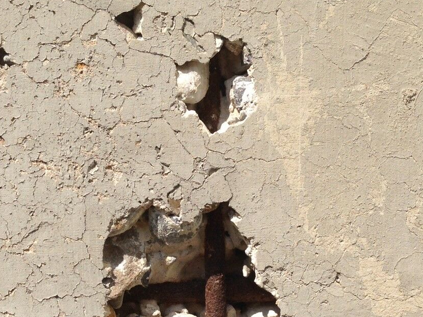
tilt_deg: +0.9
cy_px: 233
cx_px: 176
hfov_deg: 29.8
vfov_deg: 22.4
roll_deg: +0.4
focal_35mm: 65
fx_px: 794
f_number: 2.4
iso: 50
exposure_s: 1/1595
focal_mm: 4.12
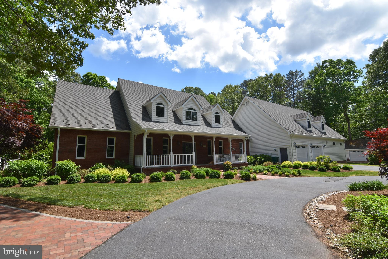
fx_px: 178
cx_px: 194
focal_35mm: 16
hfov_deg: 95.0
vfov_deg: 72.0
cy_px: 130
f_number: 10
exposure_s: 1/400
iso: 200
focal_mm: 11
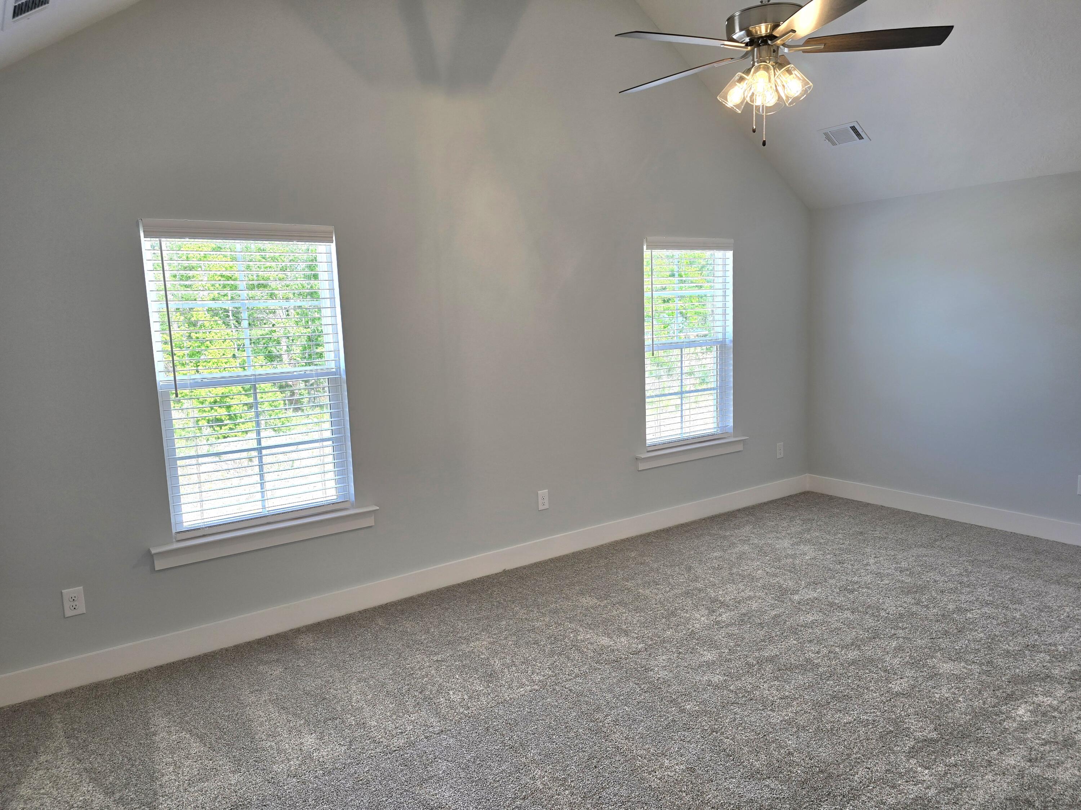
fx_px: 718
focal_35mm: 23
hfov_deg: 73.9
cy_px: 405
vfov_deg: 58.9
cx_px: 540
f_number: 1.7
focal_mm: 6.3
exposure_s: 1/120
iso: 32
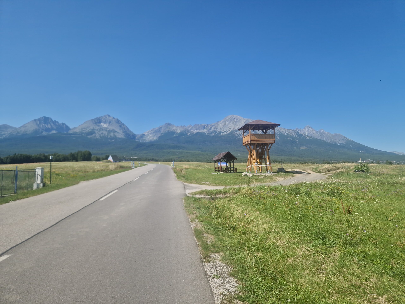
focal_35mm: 23
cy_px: 152
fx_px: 269
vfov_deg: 58.9
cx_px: 202
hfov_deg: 73.9
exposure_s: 1/15152
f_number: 1.8
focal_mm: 5.4
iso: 50
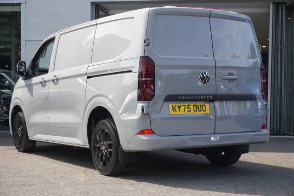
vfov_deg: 21.1
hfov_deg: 31.2
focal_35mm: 64
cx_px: 147
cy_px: 98
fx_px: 526
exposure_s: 1/160
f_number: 5.6
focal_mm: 43
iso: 200
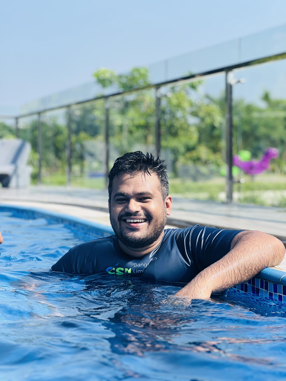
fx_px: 848
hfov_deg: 19.1
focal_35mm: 77
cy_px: 190
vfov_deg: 25.3
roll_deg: +0.0
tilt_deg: +0.9
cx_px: 143
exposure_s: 1/381
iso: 32
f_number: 2.8
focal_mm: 9
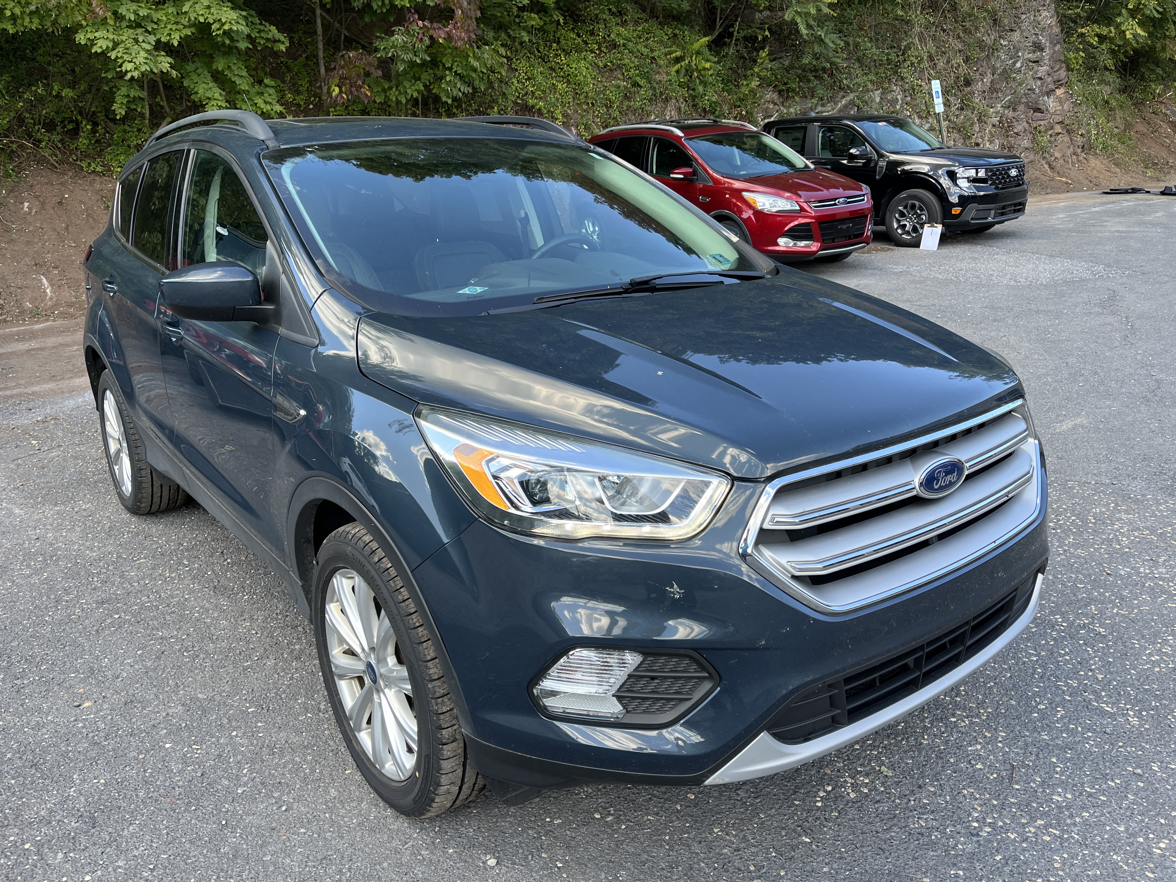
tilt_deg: -19.1
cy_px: 441
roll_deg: +2.9
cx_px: 588
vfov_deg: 53.1
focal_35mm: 26
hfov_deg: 67.3
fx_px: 883
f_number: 1.6
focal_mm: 5.1
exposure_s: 1/404
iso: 50
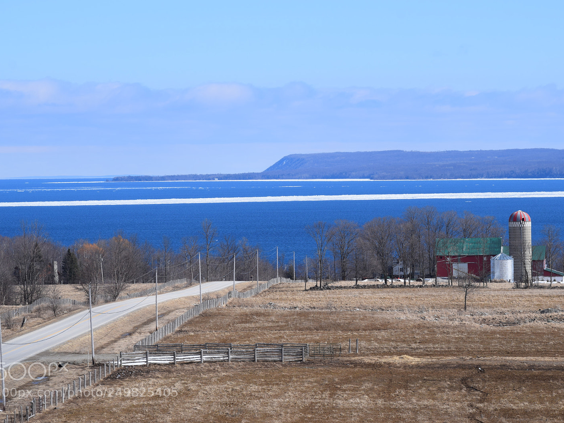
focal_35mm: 196
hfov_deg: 10.1
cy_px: 211
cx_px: 289
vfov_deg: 7.6
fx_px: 3193
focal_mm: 120
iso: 200
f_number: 10
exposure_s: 1/400
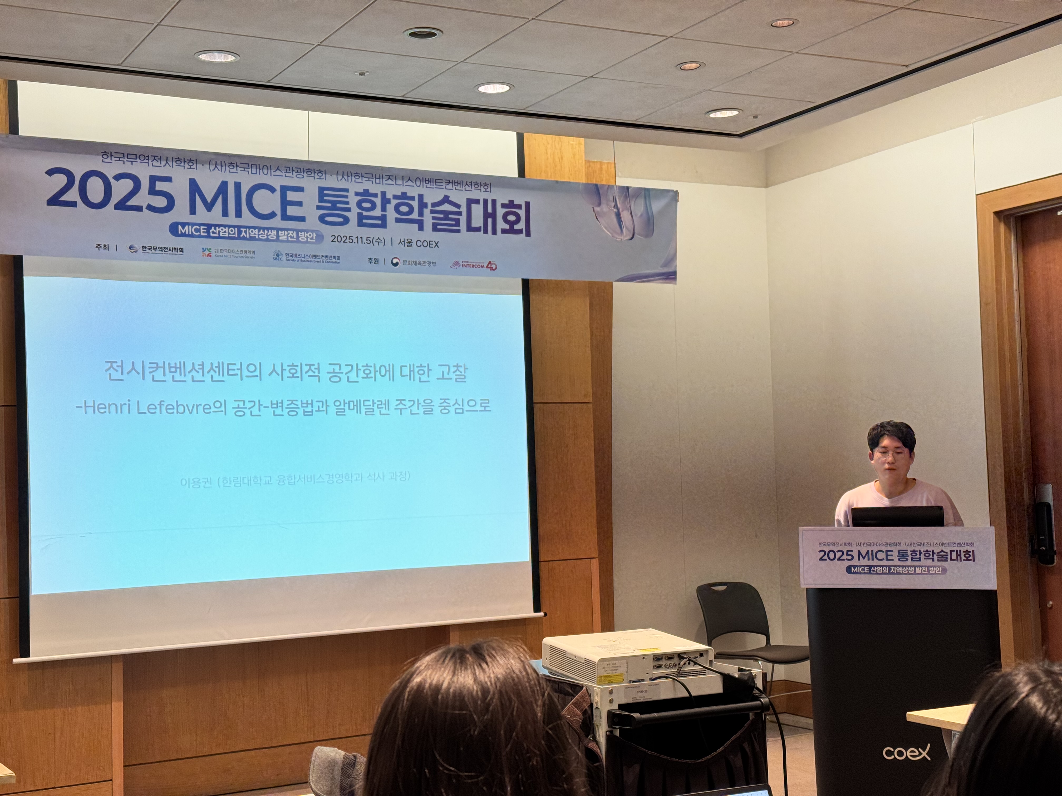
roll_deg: +1.8
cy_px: 398
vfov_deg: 30.3
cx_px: 531
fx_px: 1473
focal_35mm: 48
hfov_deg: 39.7
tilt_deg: +3.2
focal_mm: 6.76
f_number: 1.78
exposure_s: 1/60
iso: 50
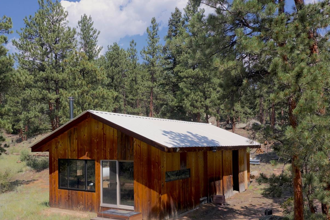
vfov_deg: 35.7
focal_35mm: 37
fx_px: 339
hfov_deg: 51.5
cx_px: 127
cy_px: 140
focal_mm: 10.26
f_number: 5.6
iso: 100
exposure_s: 1/500
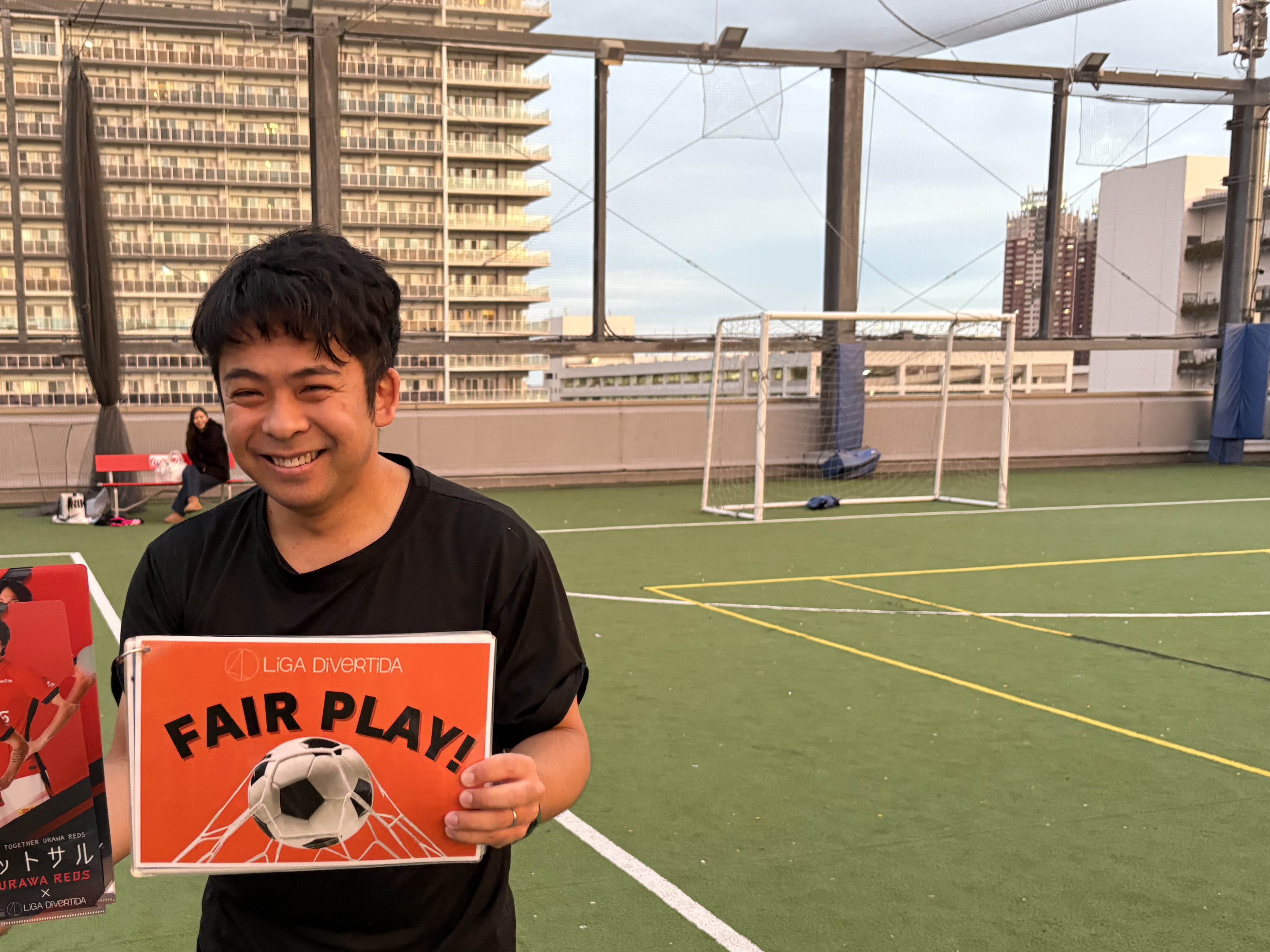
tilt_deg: -7.9
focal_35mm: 37
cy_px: 593
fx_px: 1357
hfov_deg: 49.2
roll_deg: +1.1
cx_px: 416
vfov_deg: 38.4
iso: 320
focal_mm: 5.96
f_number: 1.6
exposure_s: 1/60
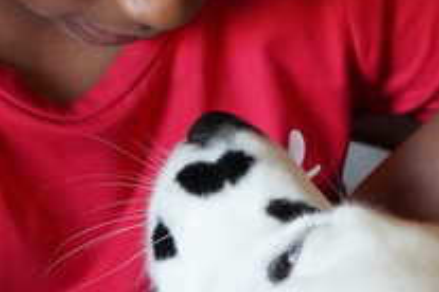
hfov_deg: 4.1
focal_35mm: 509
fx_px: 6206
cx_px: 303
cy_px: 52
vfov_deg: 2.7
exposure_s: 1/160
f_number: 4
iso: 6400
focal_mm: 103
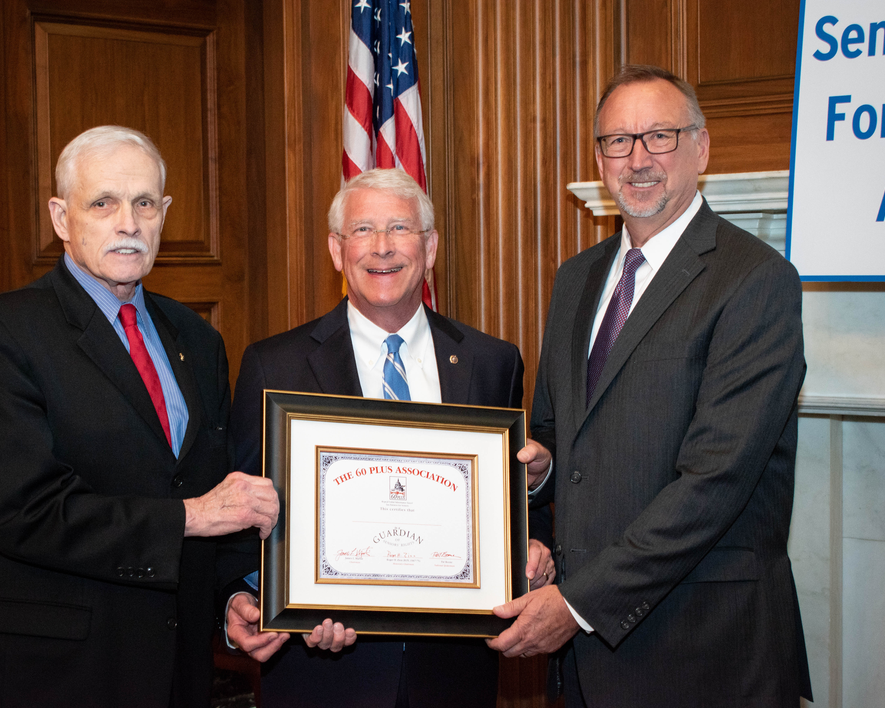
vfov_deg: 23.5
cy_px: 358
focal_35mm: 65
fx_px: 1702
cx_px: 365
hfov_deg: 29.1
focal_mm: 38
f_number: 5.6
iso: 800
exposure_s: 1/40
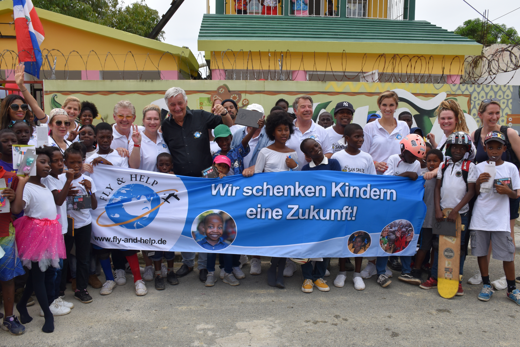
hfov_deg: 61.9
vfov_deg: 43.6
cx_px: 260
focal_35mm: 30
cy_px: 174
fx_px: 433
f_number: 9
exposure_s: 1/320
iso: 200
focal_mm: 20
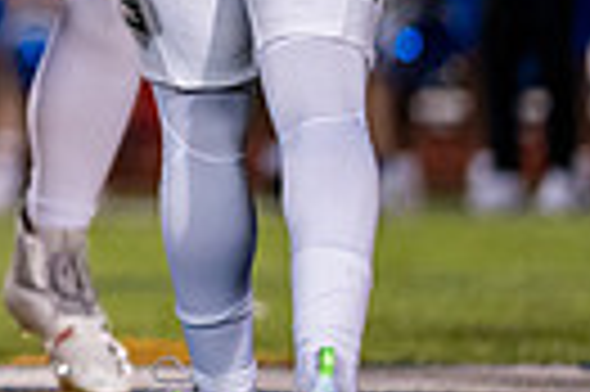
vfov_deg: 2.1
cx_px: -701
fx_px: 10738
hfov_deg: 3.1
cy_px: -304
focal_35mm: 656
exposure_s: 1/2000
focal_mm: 135
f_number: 2
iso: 2500
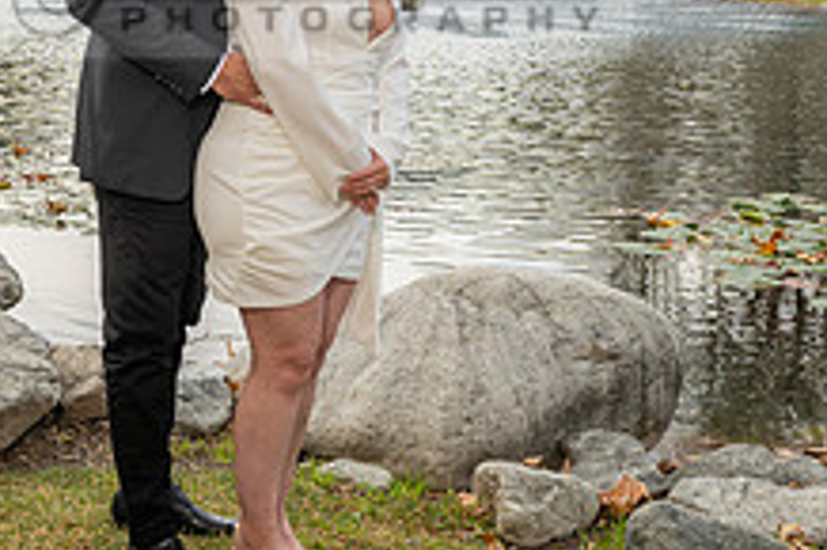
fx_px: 1676
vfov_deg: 18.4
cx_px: 154
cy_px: 72
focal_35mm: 73
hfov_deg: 27.1
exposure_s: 1/125
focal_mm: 24
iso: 200
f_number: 5.6
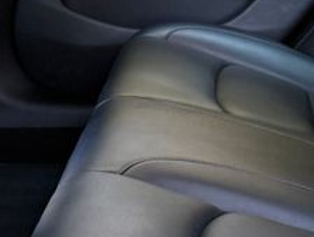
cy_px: 92
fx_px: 999
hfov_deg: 16.7
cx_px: 427
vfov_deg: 13.5
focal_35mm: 110
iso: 200
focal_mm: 6.76
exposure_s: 1/63
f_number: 1.78
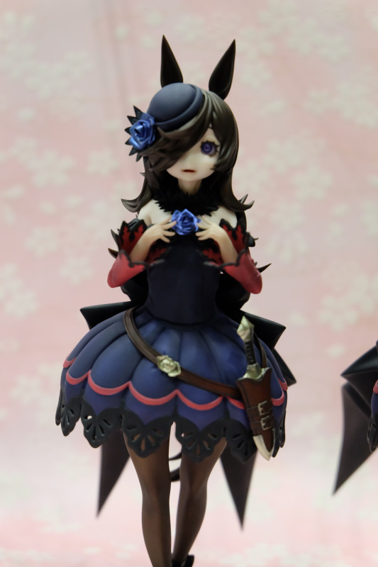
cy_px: 284
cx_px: 189
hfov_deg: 18.2
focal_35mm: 75
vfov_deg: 27.0
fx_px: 1182
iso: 3200
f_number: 5.6
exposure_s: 1/50
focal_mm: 50
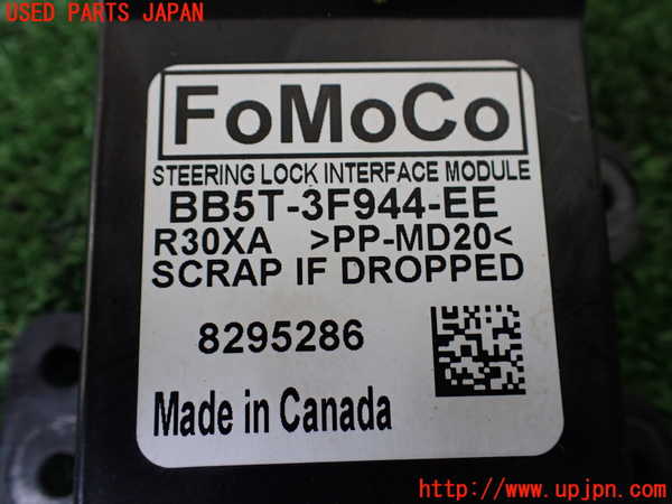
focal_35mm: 30
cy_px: 252
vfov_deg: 46.8
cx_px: 336
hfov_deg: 60.0
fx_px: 582
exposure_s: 1/125
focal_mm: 5.4
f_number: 2.3
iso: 400
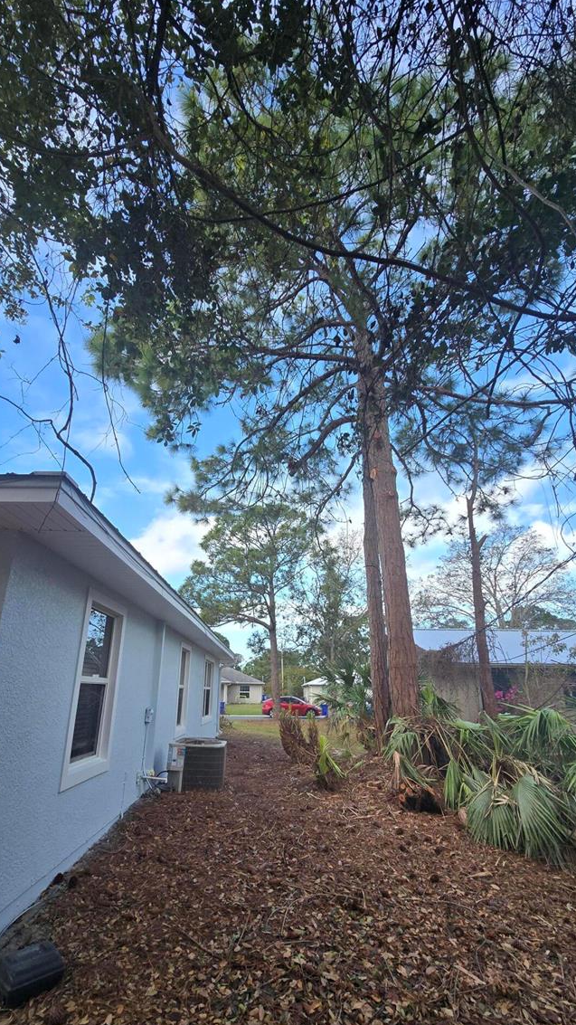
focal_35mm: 15
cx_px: 264
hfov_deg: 70.4
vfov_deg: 102.9
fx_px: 407
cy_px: 538
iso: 50
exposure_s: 1/542
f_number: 2.2
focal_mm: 2.2
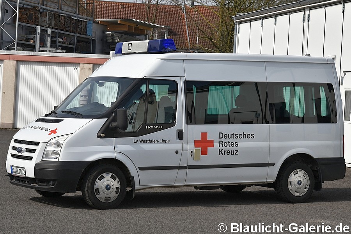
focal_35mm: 85
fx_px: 829
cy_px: 117
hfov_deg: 23.9
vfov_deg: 16.1
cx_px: 176
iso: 200
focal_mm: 85
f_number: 10
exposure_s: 1/400
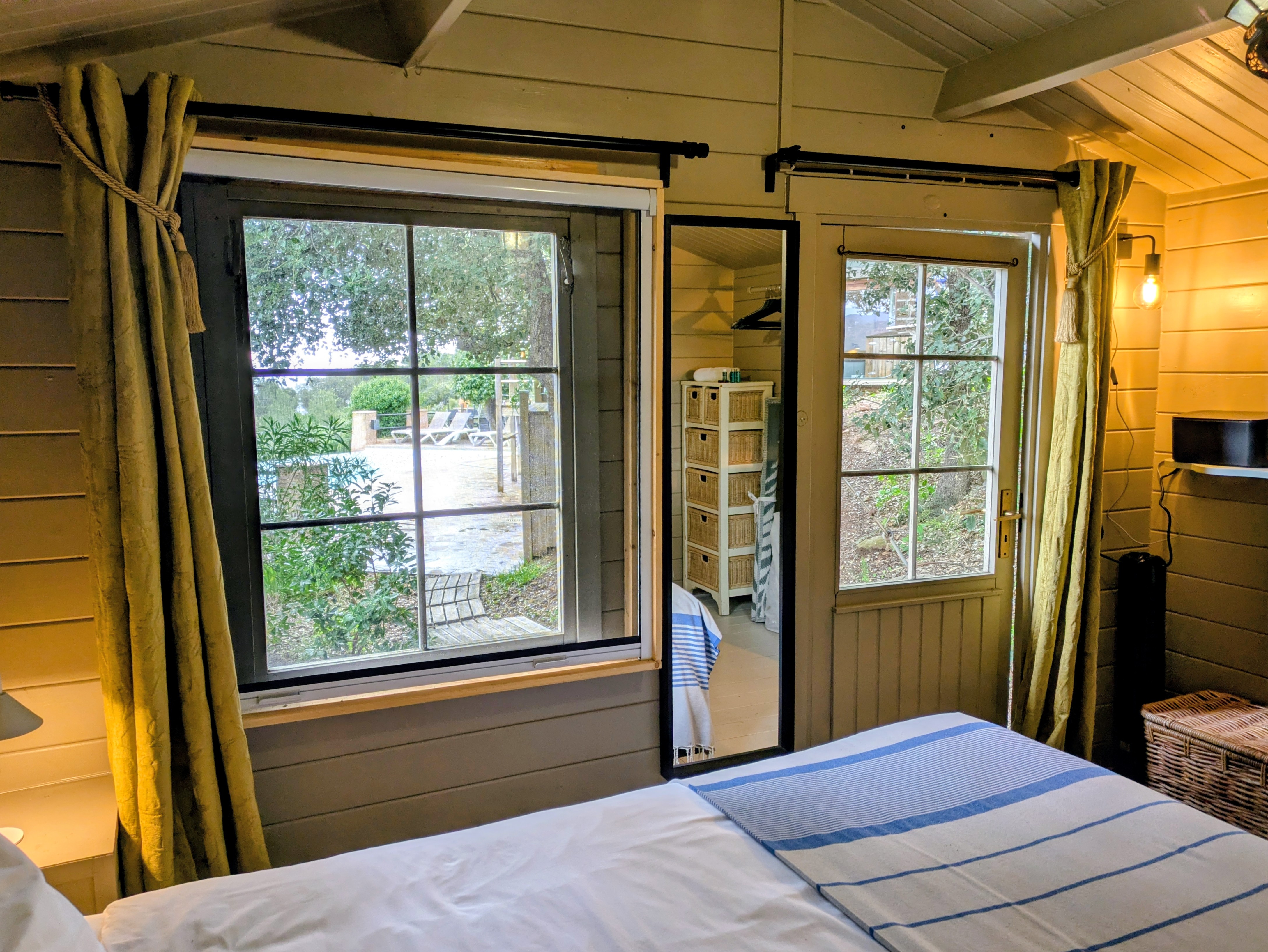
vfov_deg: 54.9
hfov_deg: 69.4
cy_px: 476
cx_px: 634
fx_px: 916
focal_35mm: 25
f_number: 1.89
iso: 46
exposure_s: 1/50
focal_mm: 5.43
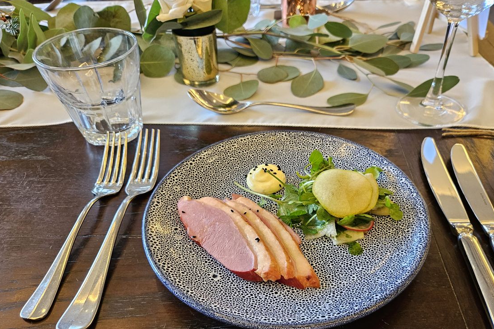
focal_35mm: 29
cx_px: 282
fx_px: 398
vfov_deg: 44.4
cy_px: 212
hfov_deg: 63.4
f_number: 1.8
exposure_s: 1/65
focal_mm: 5
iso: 200
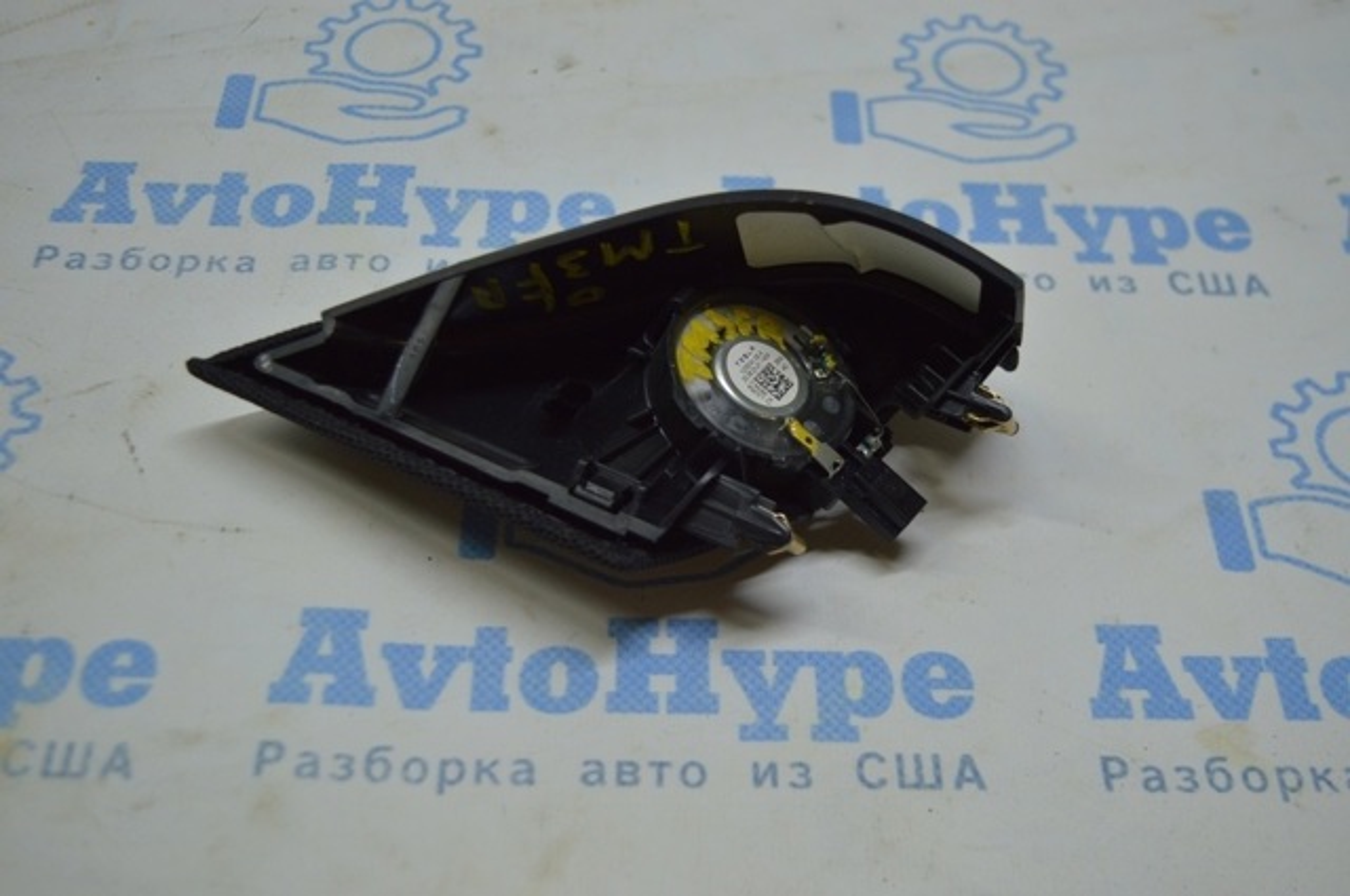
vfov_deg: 29.8
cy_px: 448
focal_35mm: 45
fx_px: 1685
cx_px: 675
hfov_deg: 43.7
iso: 400
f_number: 4.2
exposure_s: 1/125
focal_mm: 30
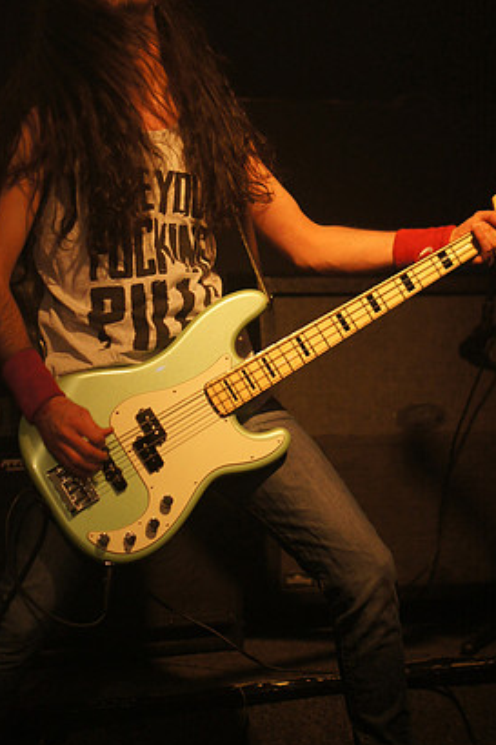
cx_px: 268
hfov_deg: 12.9
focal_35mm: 106
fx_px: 2192
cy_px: 234
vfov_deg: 19.2
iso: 800
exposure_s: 1/200
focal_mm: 50
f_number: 2
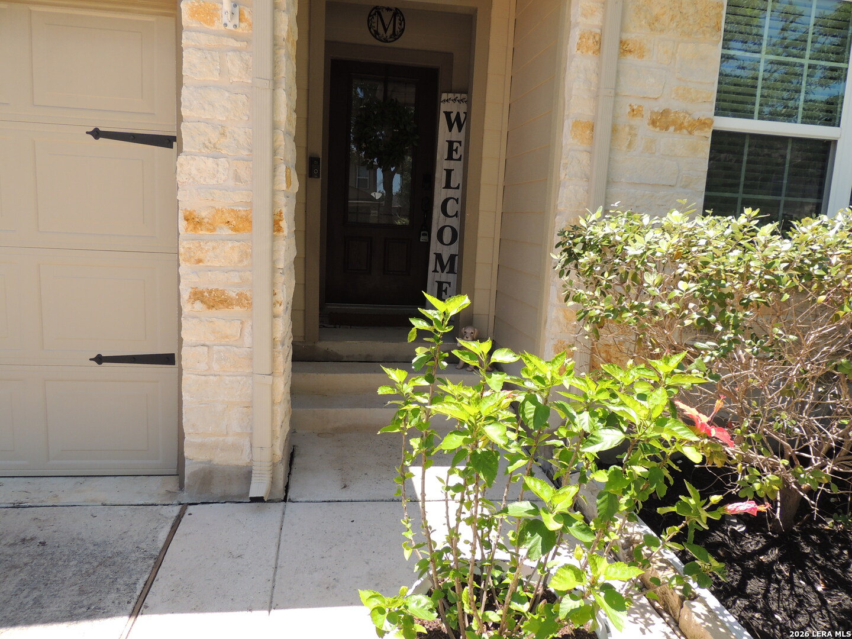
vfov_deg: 56.8
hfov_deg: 71.6
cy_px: 320
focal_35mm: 24
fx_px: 591
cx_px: 426
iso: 100
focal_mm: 4.3
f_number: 3
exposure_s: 1/400
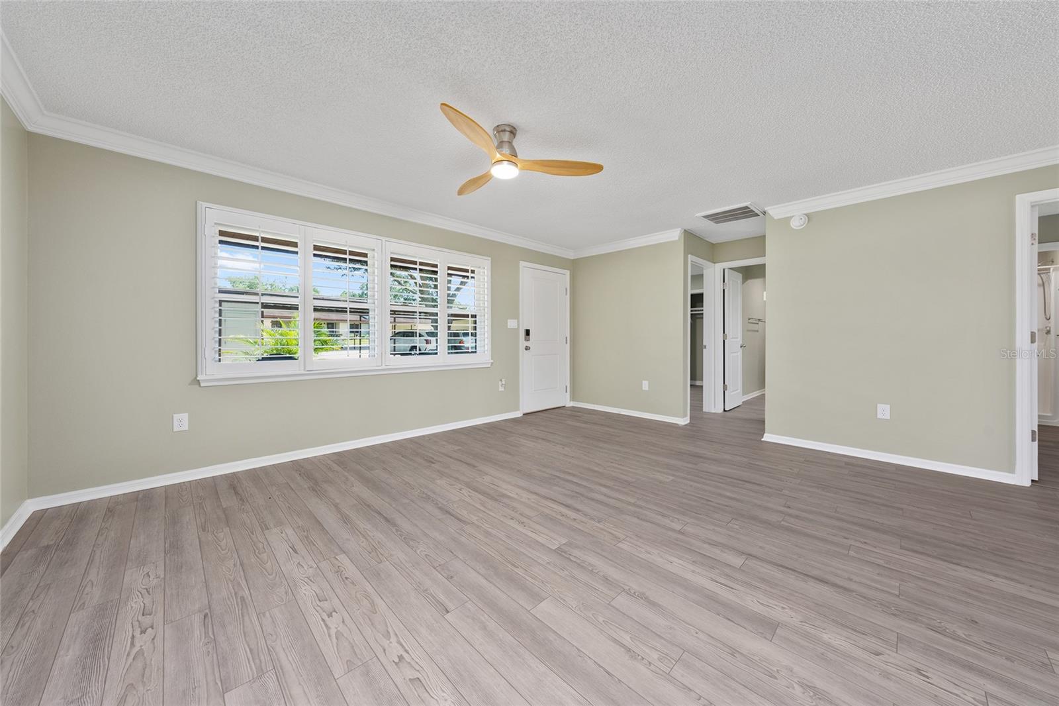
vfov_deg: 85.4
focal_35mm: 13
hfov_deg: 108.3
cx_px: 530
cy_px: 353
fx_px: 382
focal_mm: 13
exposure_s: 1/3
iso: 200
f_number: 8
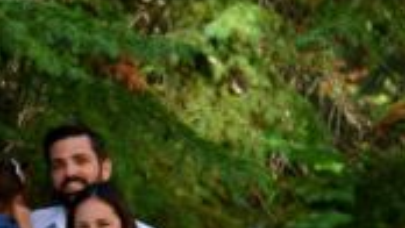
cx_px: -226
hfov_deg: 7.3
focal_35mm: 288
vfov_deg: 4.2
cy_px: 446
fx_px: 3094
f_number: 2.8
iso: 100
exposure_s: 1/160
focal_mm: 50
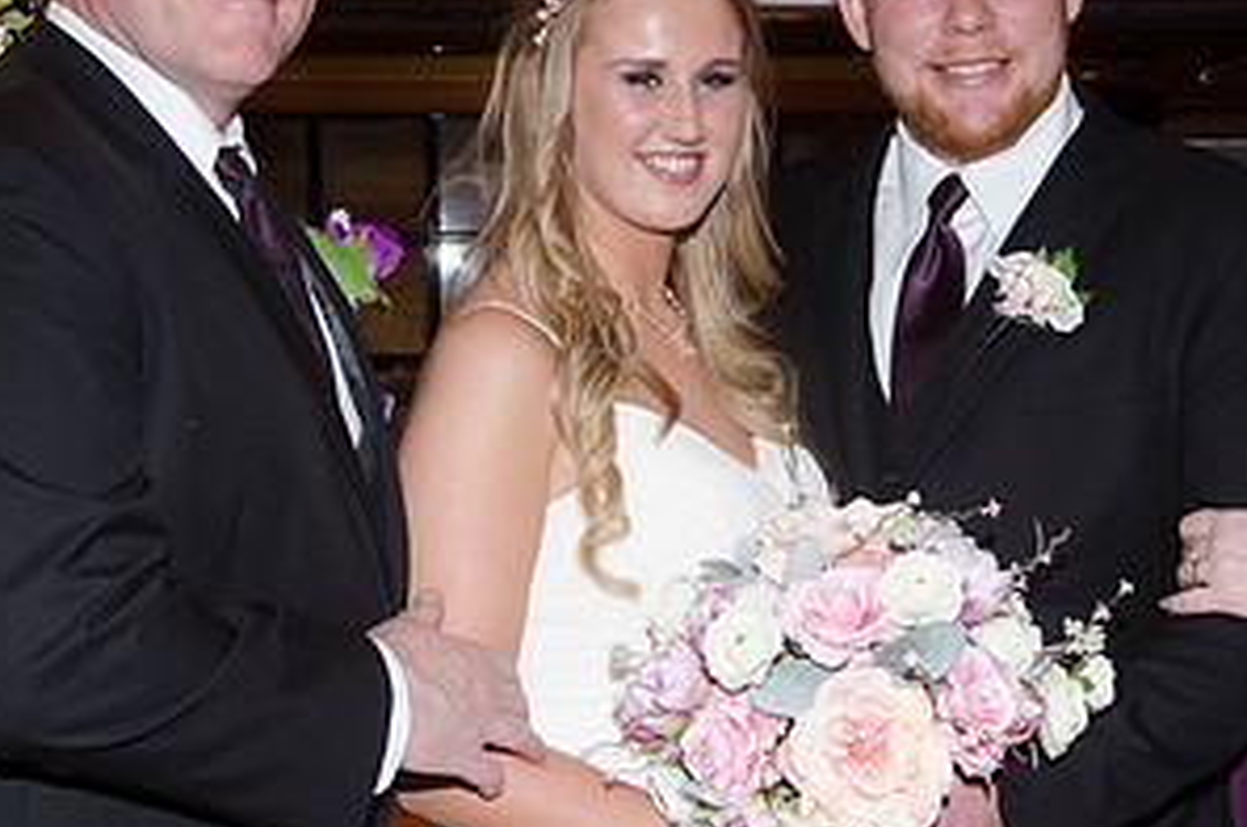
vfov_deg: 16.6
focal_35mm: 82
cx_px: 789
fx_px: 2836
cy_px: 382
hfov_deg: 24.7
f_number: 5.6
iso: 400
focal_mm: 28
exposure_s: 1/60
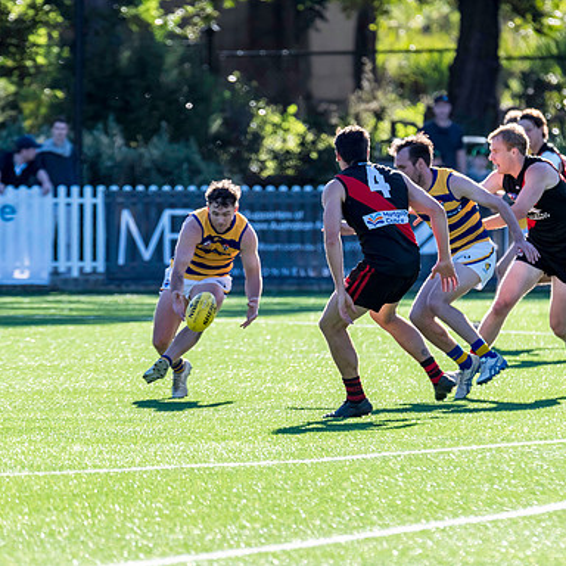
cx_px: 297
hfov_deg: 2.9
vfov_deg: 2.9
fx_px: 11247
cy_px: 290
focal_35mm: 608
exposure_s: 1/1600
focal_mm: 400
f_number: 8
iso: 800
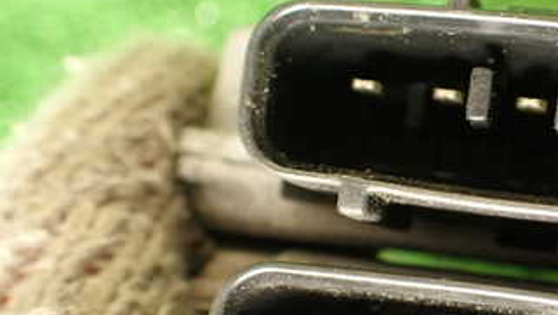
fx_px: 903
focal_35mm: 61
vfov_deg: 19.6
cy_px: 249
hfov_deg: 32.7
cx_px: 494
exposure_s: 1/30
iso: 320
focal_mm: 5.4
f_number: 2.3
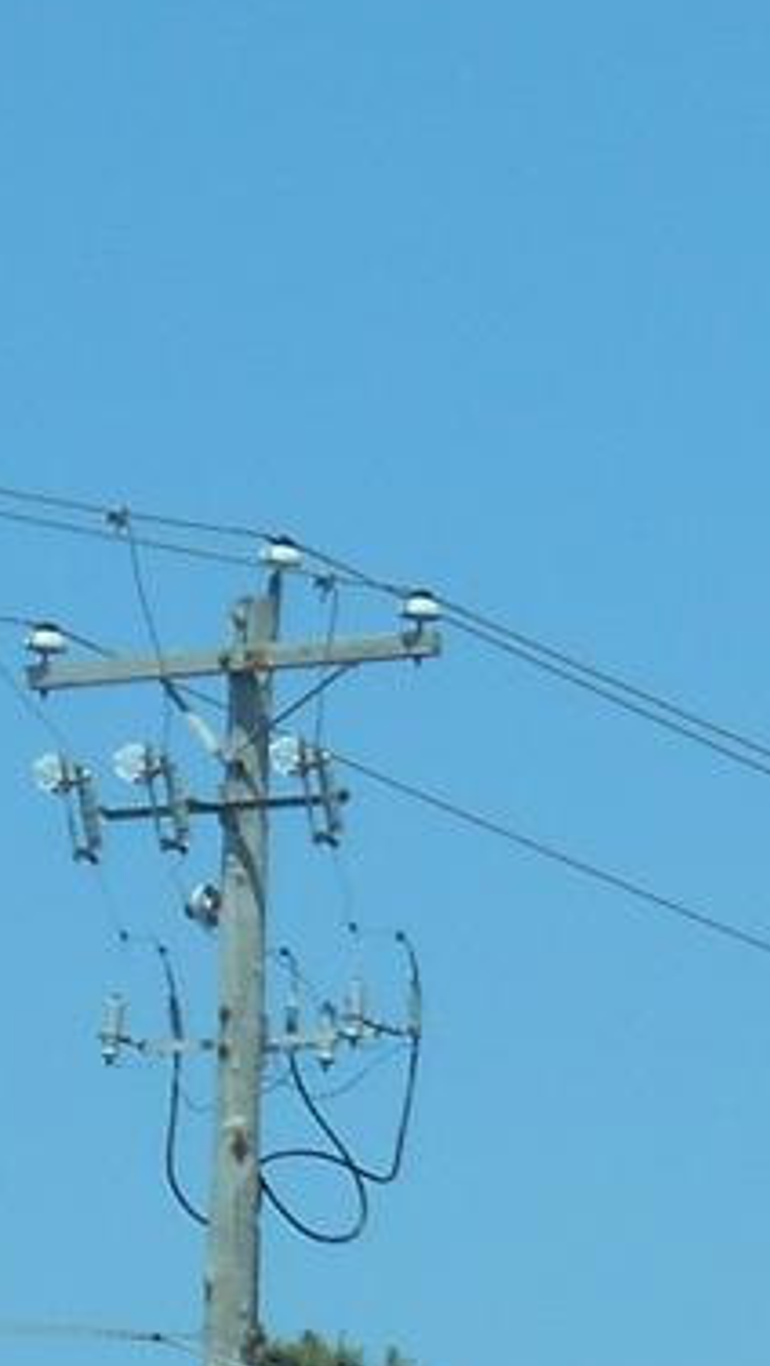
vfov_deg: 6.4
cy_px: 2231
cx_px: 1872
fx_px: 12029
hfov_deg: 3.6
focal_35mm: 332
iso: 80
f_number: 4.9
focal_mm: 10
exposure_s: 1/500
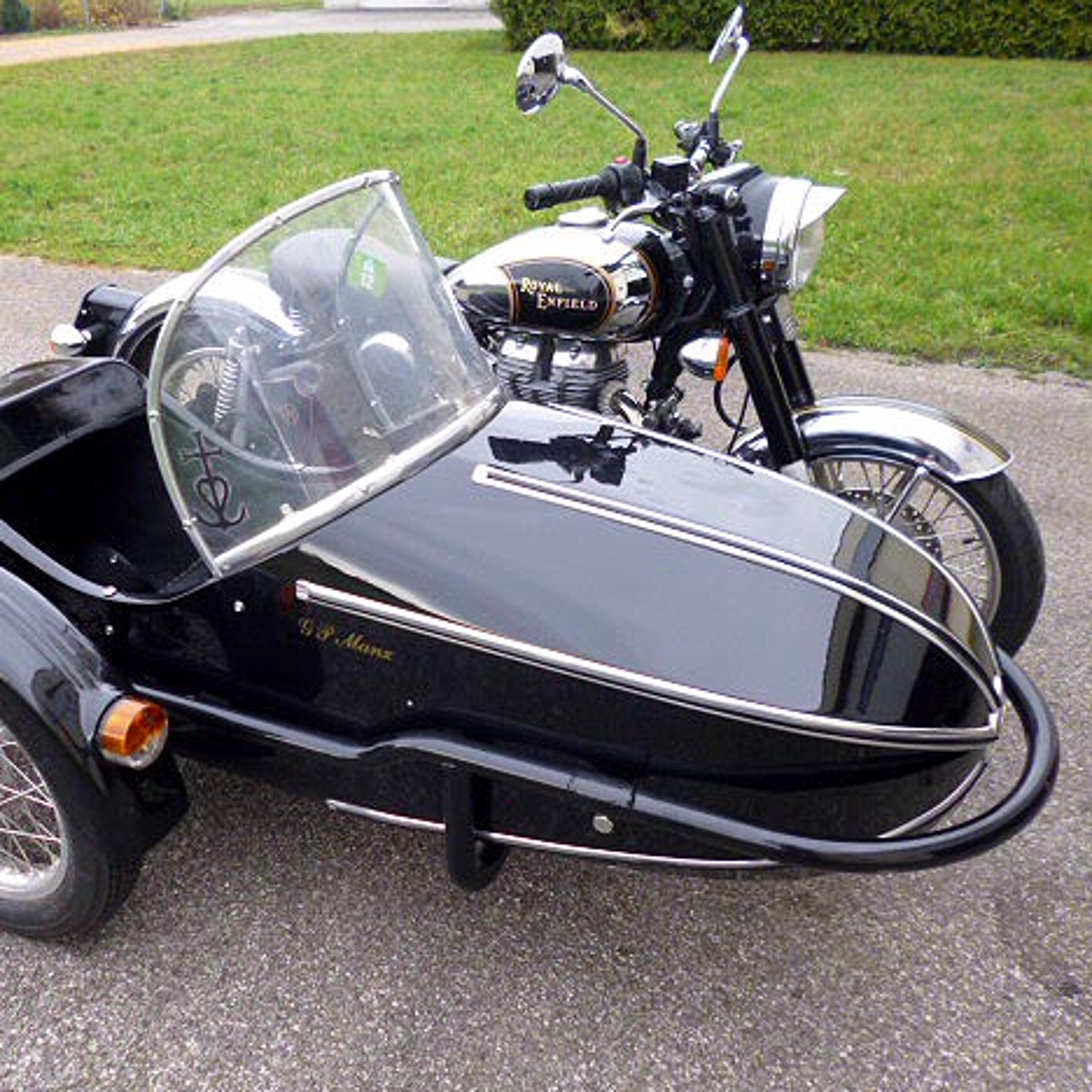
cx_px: 429
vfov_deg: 55.6
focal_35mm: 29
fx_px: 1035
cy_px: 537
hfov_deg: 55.2
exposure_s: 1/60
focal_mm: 4.3
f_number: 2.5
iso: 160
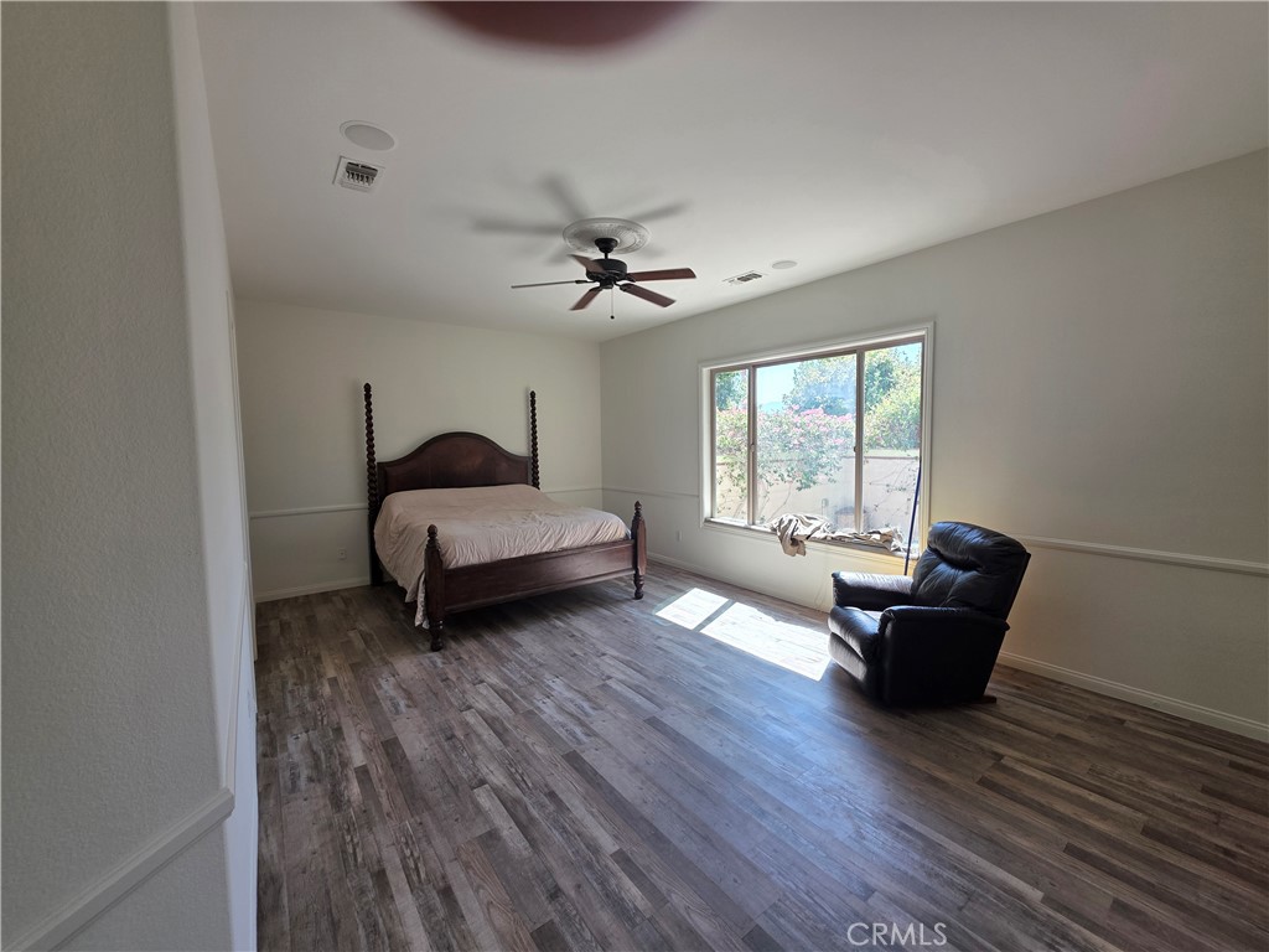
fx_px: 477
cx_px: 634
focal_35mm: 13
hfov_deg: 106.2
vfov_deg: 89.9
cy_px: 476
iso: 32
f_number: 1.9
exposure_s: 1/120
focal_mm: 2.2
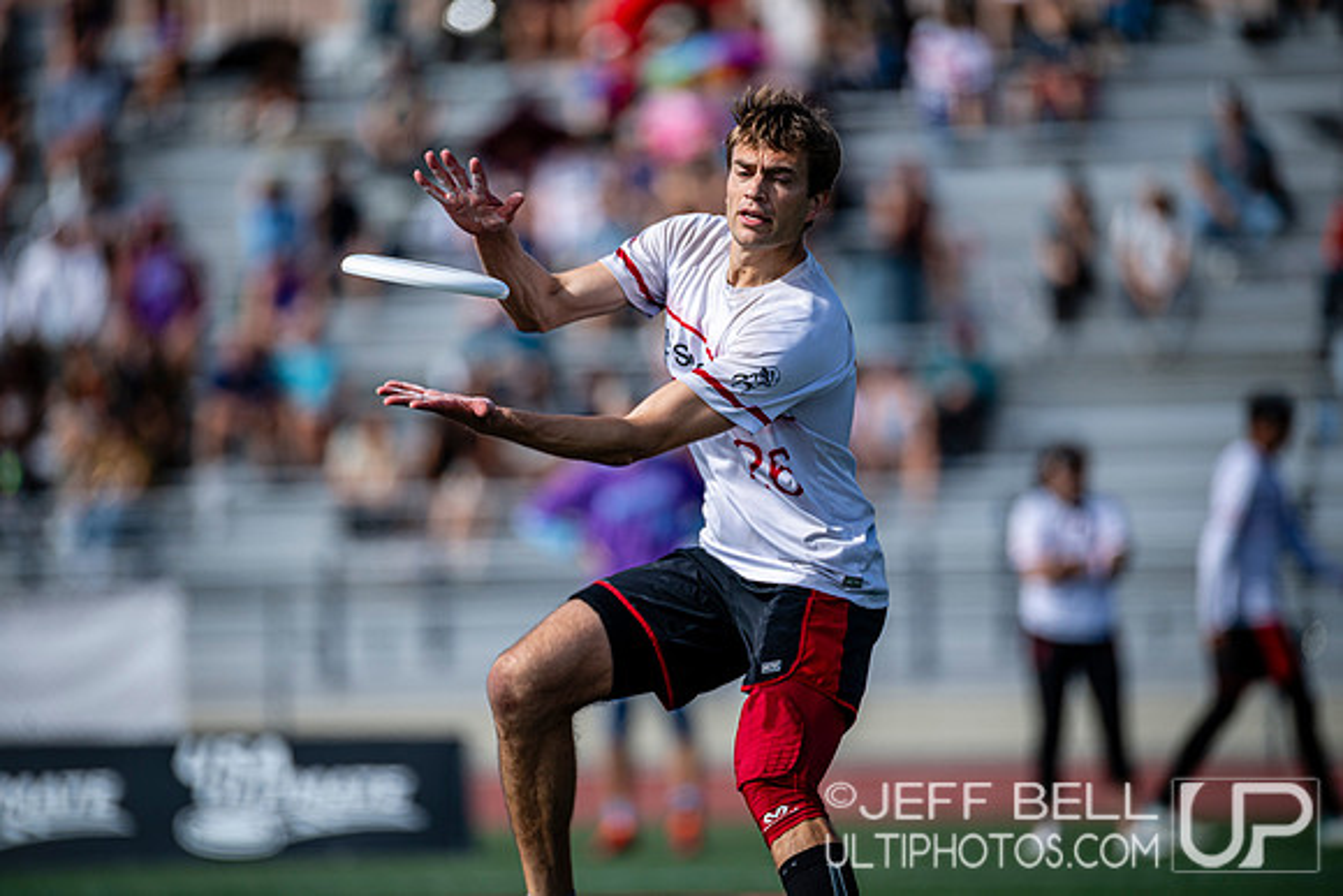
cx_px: 672
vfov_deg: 4.6
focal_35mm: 300
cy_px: 448
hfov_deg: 6.9
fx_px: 11194
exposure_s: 1/2500
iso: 100
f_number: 3.2
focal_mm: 300
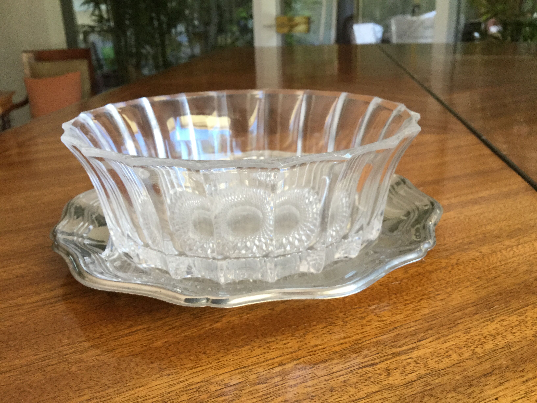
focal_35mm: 31
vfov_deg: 45.4
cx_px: 268
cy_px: 202
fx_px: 481
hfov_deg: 58.4
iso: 50
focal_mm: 3.3
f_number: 2.4
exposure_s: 1/33
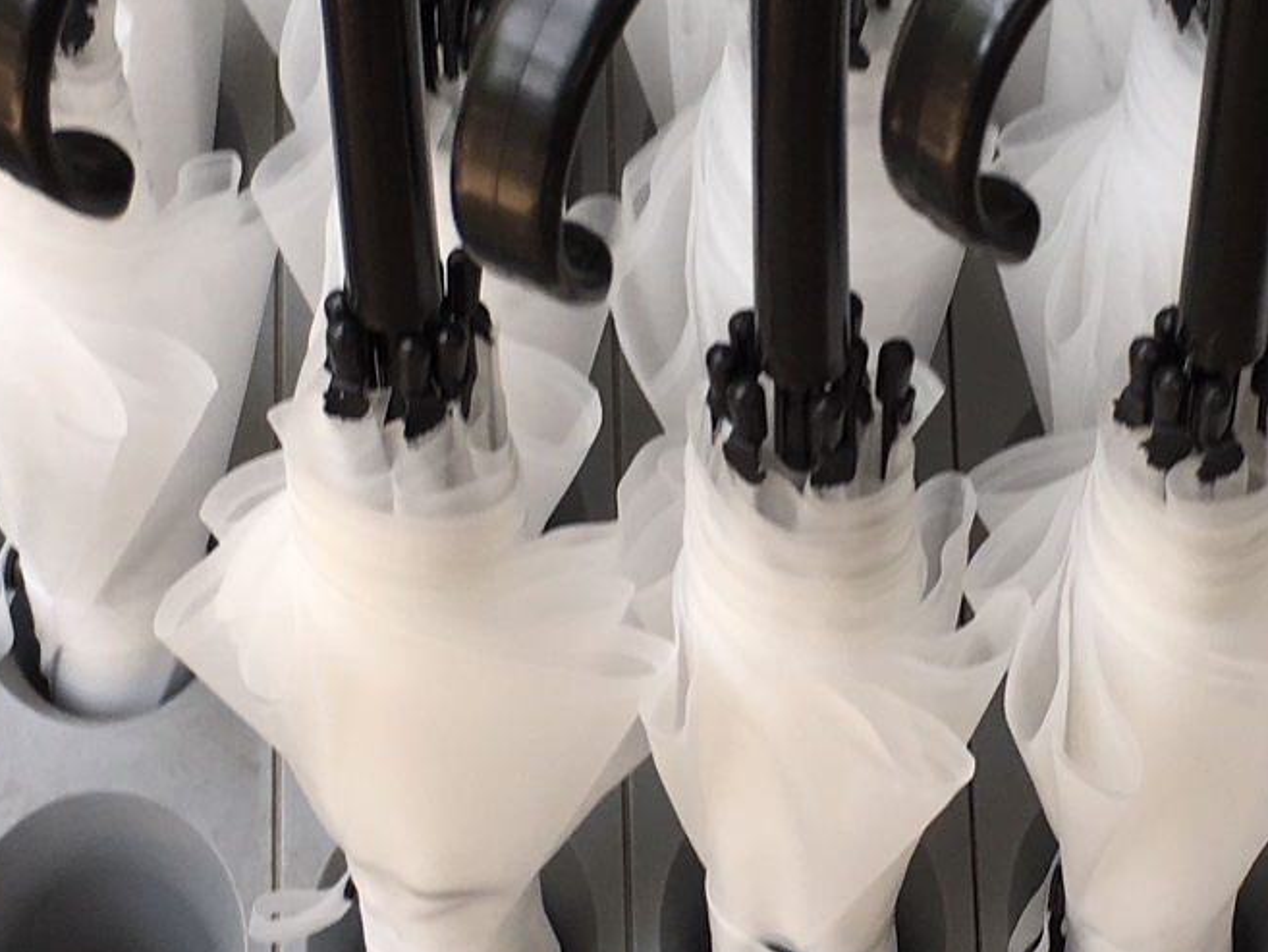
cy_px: 332
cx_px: 899
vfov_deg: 16.6
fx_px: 3261
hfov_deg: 21.9
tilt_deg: -45.4
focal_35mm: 89
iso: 25
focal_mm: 4.15
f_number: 2.2
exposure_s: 1/120
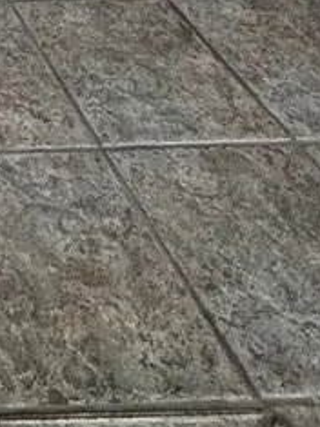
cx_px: -327
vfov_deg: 19.7
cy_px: -400
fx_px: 753
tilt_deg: -13.4
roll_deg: -0.3
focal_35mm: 61
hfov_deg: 17.2
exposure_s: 1/120
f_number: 2.2
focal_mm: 2.22
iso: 125
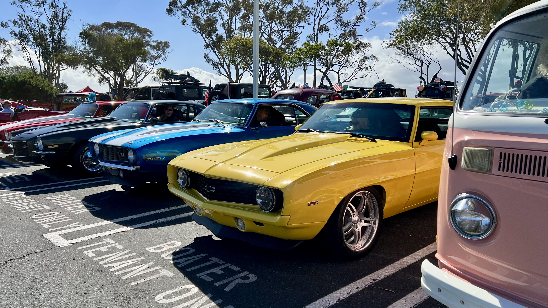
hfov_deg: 66.1
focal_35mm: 29
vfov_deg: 40.2
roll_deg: +1.6
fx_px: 421
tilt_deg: -9.0
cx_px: 274
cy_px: 159
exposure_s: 1/6579
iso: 50
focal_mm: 5.7
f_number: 1.5
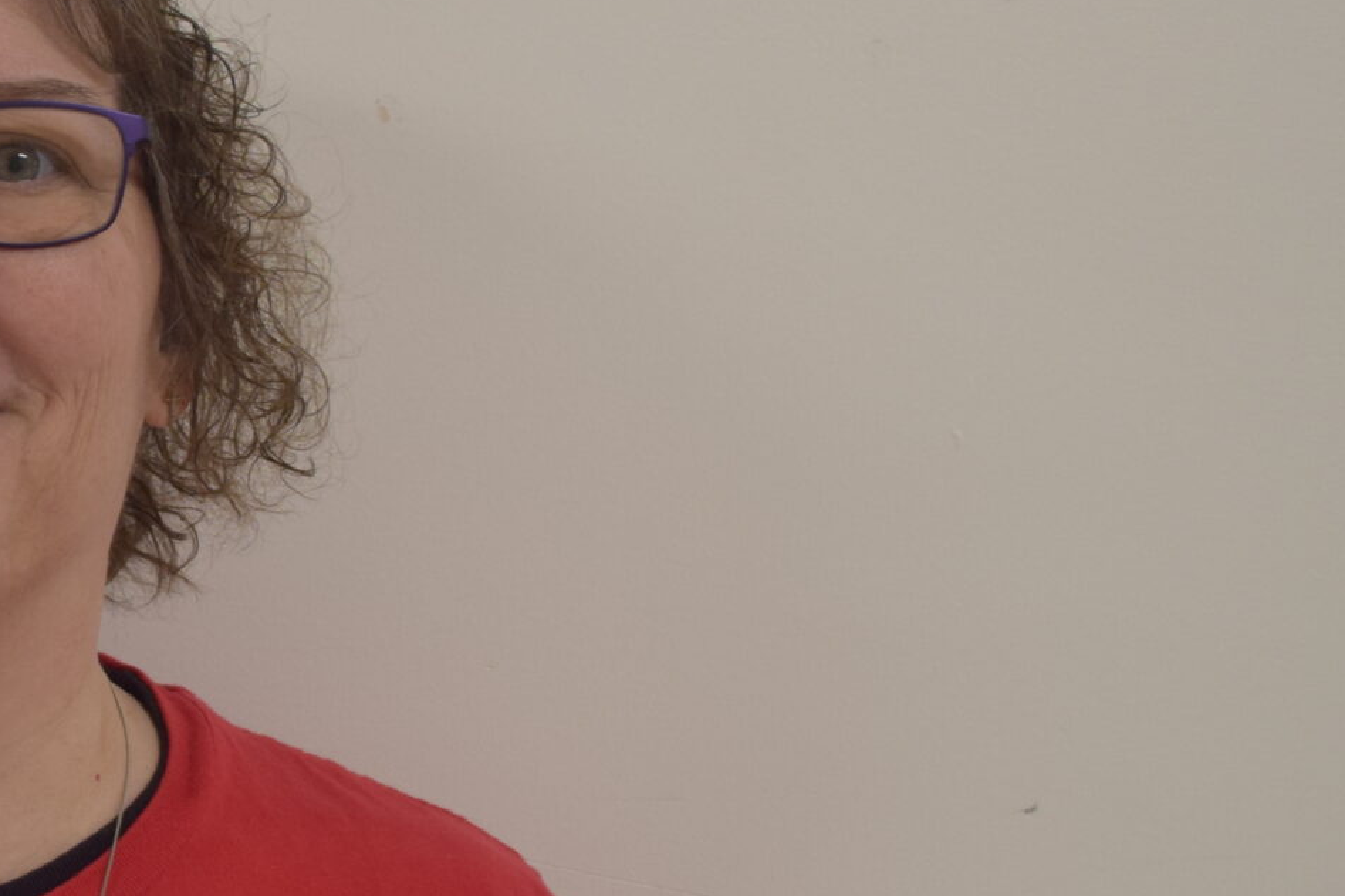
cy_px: 407
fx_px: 2727
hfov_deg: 25.9
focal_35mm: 73
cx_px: -81
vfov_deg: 18.7
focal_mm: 18
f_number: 4
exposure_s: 1/60
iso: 450
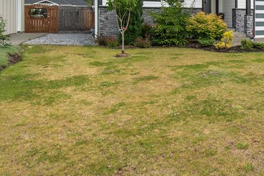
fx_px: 271
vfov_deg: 34.0
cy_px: 17
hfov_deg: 44.8
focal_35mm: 37
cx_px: 259
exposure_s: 1/640
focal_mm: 12
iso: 320
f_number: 11
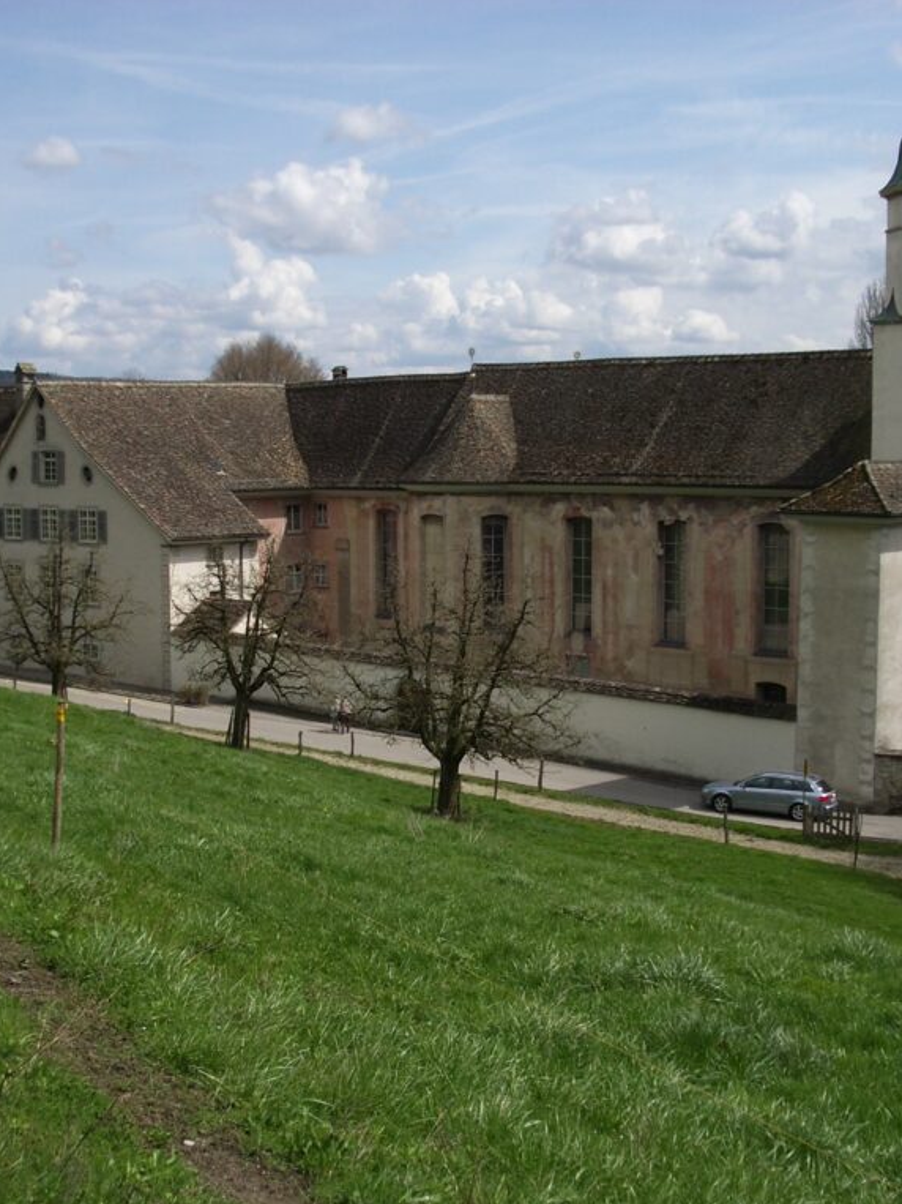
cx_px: 399
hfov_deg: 30.8
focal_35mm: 47
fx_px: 1633
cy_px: 603
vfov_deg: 40.4
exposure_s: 1/640
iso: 80
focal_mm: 5.8
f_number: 4.3
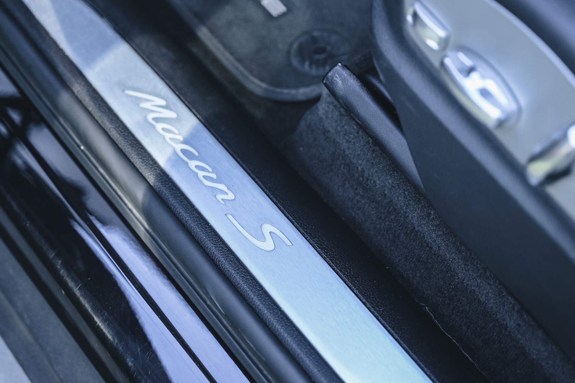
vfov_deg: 15.9
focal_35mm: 86
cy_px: 202
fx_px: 1373
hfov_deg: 23.6
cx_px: 337
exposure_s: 1/100
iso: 400
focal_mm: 58
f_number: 2.8
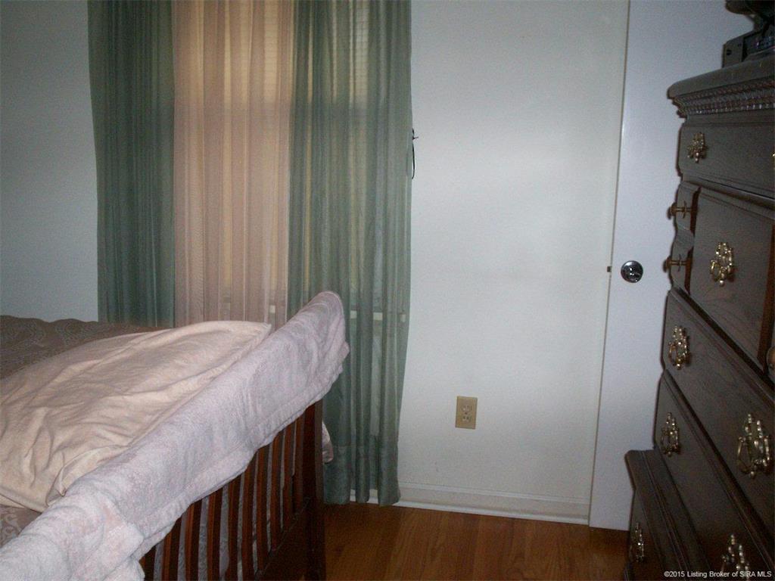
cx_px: 388
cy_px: 290
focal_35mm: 36
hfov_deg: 51.4
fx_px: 806
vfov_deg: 39.7
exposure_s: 1/64
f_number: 4.5
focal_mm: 5.9
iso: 140
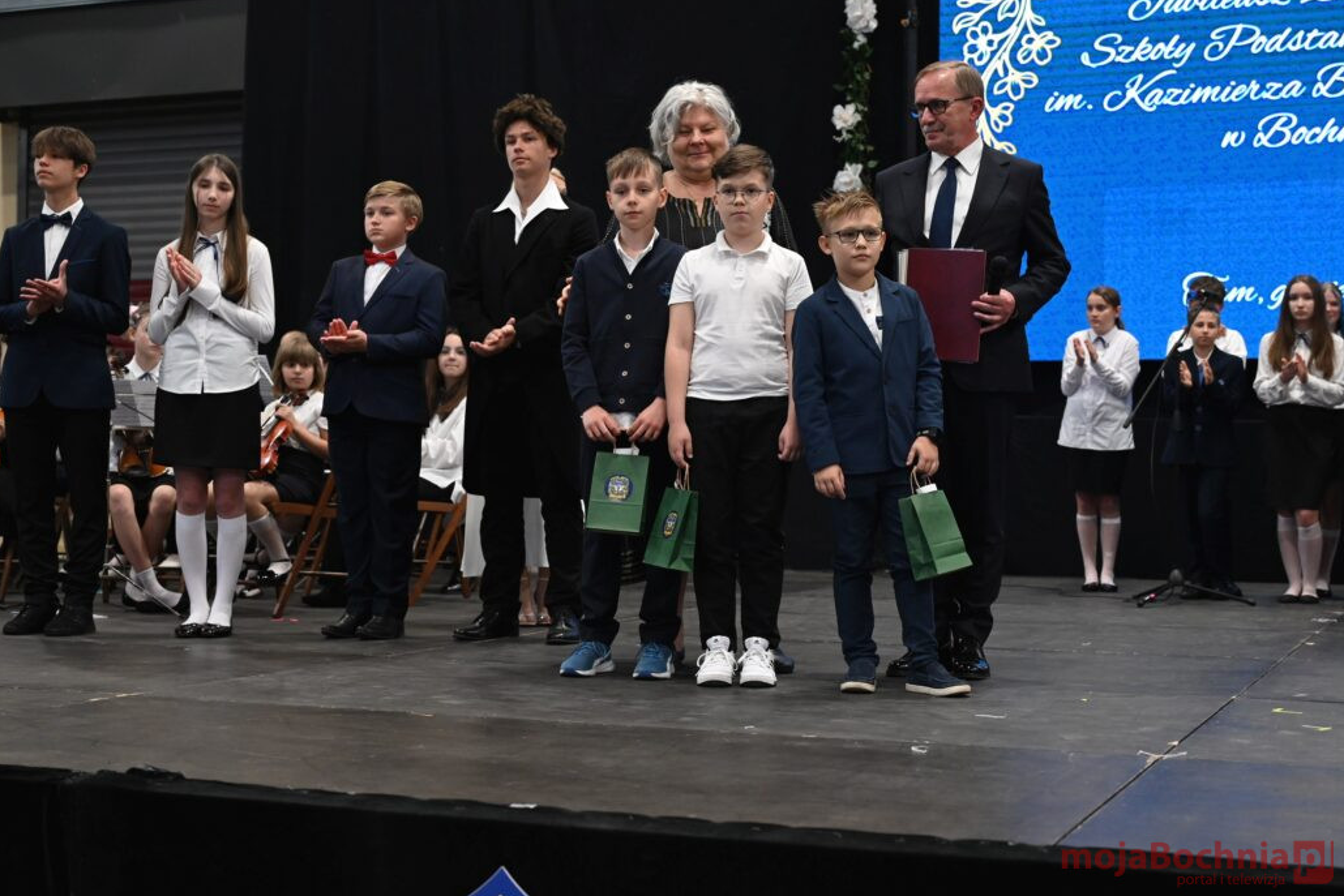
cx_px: 662
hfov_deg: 38.2
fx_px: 1941
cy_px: 445
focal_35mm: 52
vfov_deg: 26.0
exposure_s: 1/250
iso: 2500
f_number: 4
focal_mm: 51
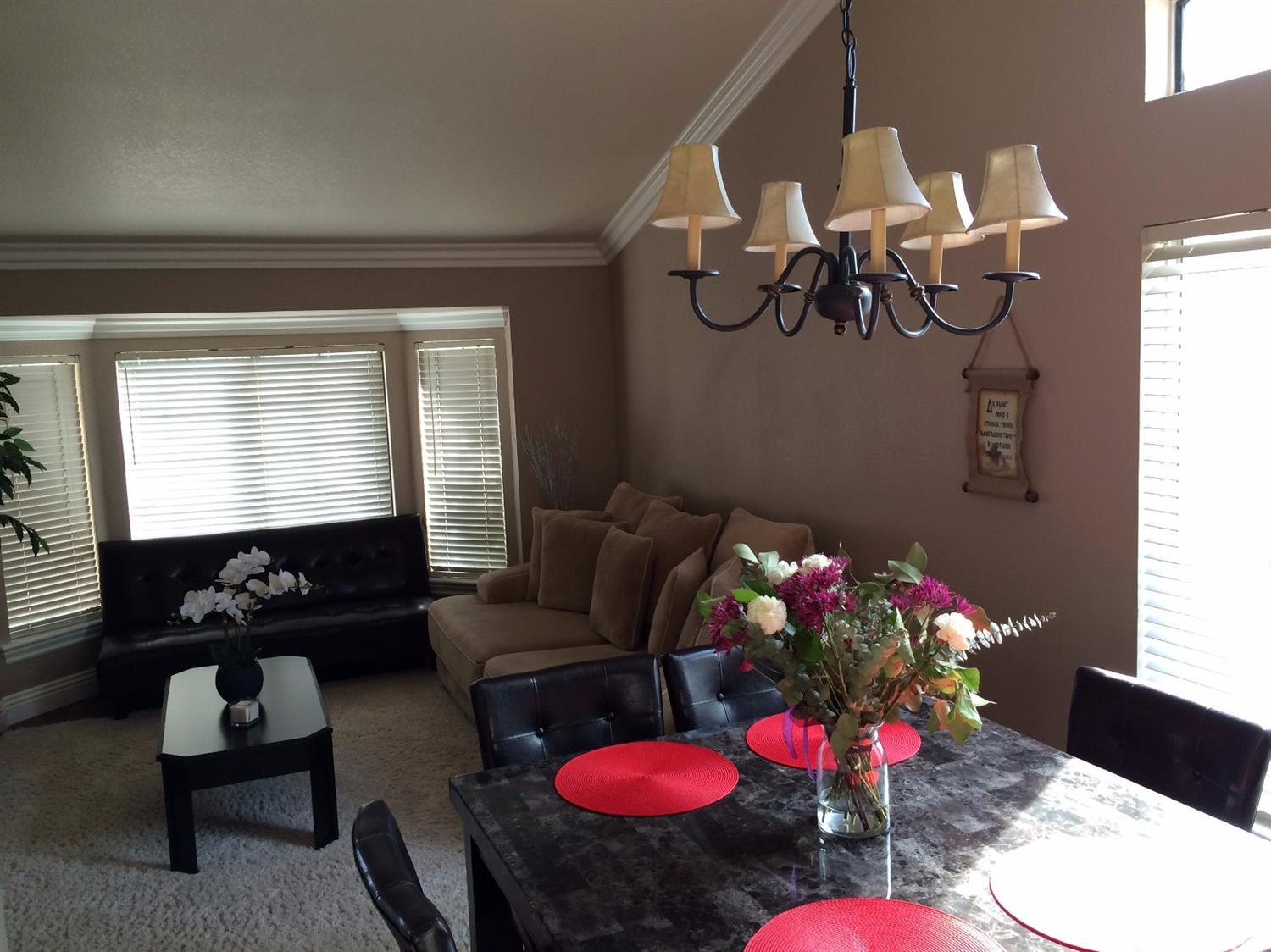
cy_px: 476
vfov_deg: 48.2
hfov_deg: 61.7
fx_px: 1064
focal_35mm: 29
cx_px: 636
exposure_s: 1/30
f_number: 2.2
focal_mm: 4.15
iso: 64
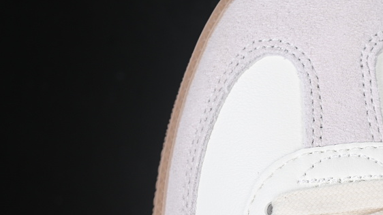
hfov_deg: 14.1
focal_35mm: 151
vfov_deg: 8.0
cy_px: 161
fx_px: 1533
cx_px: 362
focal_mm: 50
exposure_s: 1/80
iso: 160
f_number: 7.1
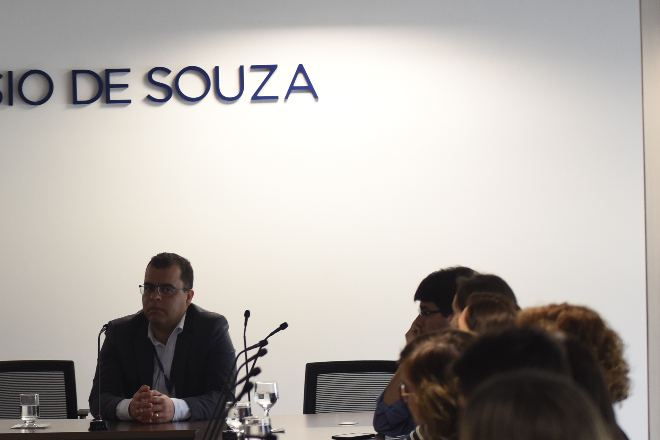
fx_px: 2988
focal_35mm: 163
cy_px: 366
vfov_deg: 8.4
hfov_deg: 12.4
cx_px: -28
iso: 640
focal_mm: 70
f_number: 3.2
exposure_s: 1/100
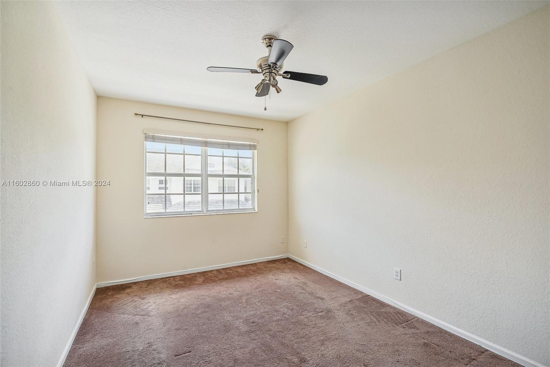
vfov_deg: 73.7
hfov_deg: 96.7
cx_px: 275
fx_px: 244
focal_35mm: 16
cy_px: 184
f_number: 8
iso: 200
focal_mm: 16
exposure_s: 1/30
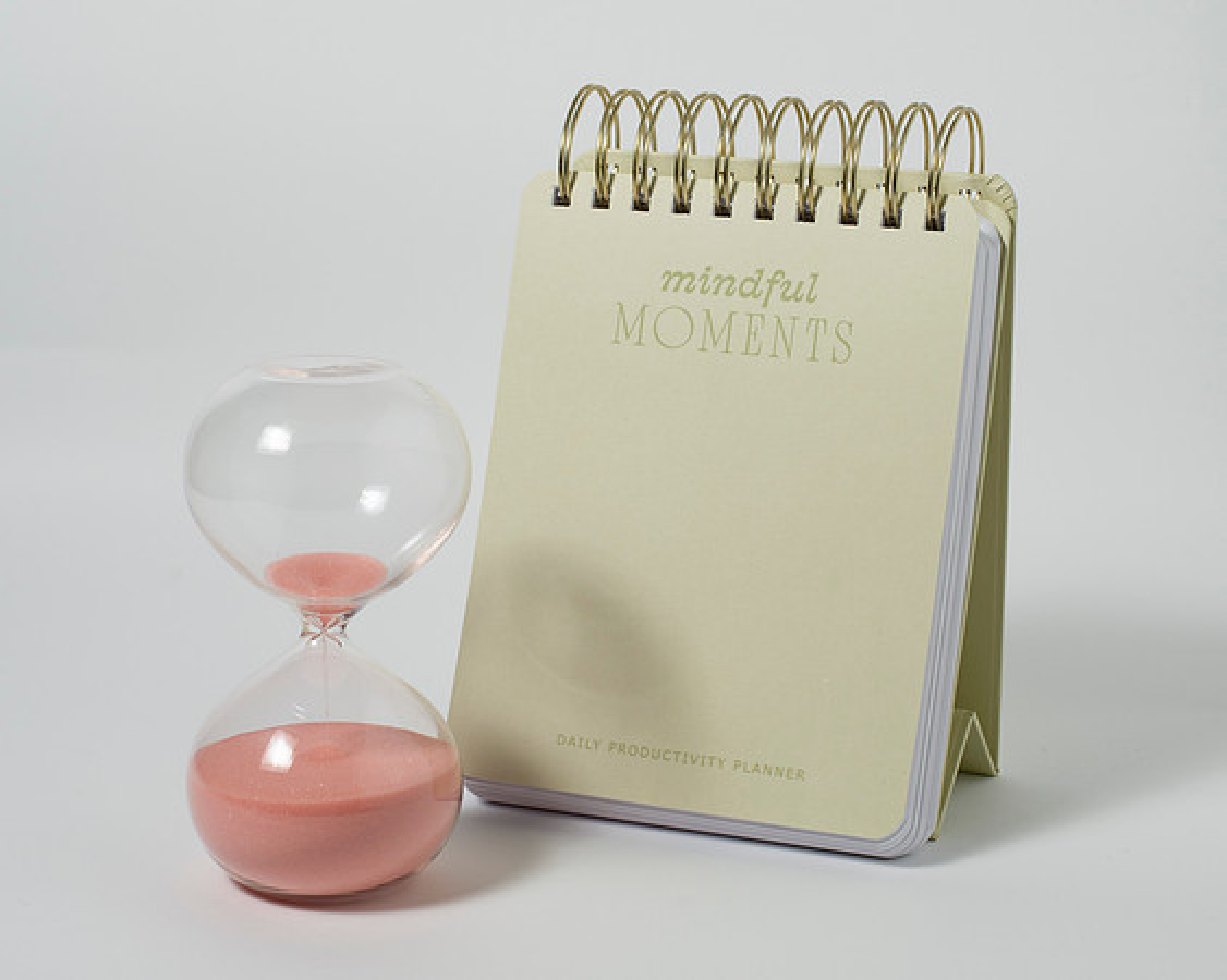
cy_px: 485
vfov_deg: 21.7
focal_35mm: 70
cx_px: 591
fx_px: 2559
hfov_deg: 27.0
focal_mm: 50
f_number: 9
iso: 200
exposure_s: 1/200
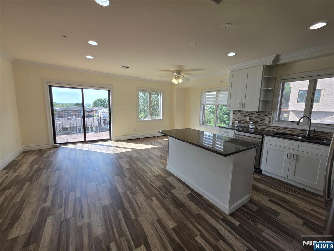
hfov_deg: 106.2
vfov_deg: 89.9
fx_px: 125
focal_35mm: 13
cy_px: 126
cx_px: 167
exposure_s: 1/295
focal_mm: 2.2
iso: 40
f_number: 1.9
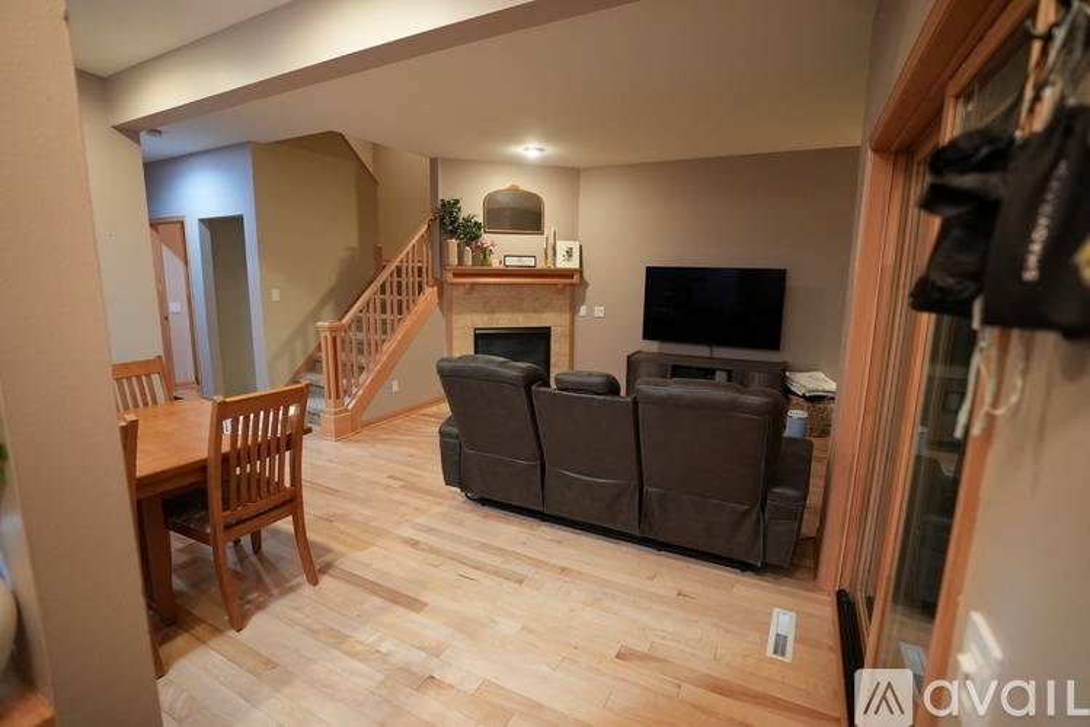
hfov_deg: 96.7
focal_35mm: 16
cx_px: 545
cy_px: 364
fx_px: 485
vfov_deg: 73.8
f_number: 2.8
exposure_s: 1/160
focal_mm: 16
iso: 4000
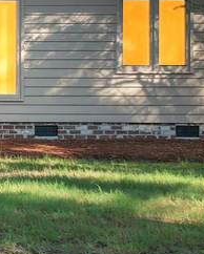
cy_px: 36
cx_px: -323
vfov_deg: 17.4
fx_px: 822
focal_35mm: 109
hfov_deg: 11.2
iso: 100
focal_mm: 8.38
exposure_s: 1/160
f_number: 2.8
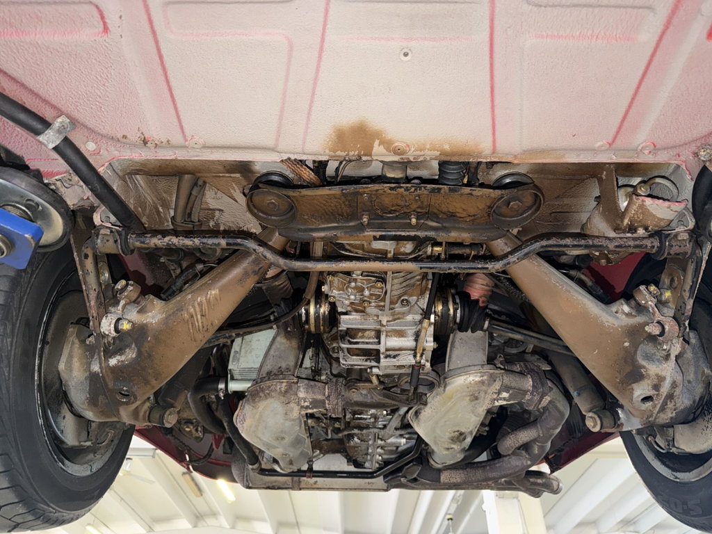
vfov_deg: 56.8
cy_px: 267
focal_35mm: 24
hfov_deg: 71.6
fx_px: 494
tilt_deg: +42.1
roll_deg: -0.9
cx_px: 356
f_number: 1.78
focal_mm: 6.76
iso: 80
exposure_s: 1/14
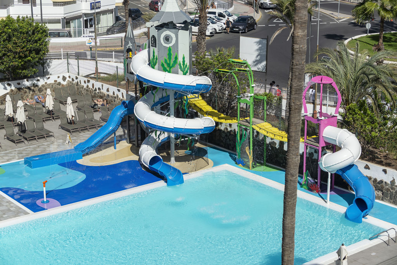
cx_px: 198
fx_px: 772
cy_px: 132
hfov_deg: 28.8
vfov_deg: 19.5
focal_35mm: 70
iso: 200
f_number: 5
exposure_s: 1/2500
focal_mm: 70
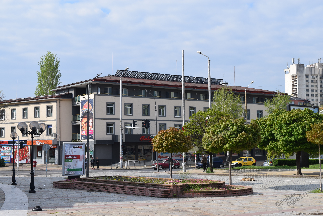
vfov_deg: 23.8
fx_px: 512
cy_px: 108
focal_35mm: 57
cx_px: 162
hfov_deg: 35.0
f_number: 10
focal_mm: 38
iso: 200
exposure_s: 1/400
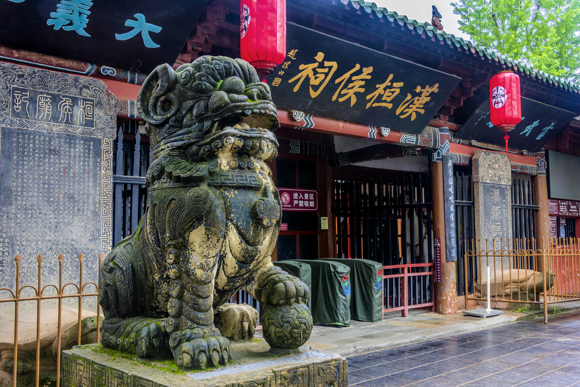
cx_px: 290
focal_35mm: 36
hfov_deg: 53.1
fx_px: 580
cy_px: 194
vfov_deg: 36.9
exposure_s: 3
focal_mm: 36
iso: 100
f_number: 14
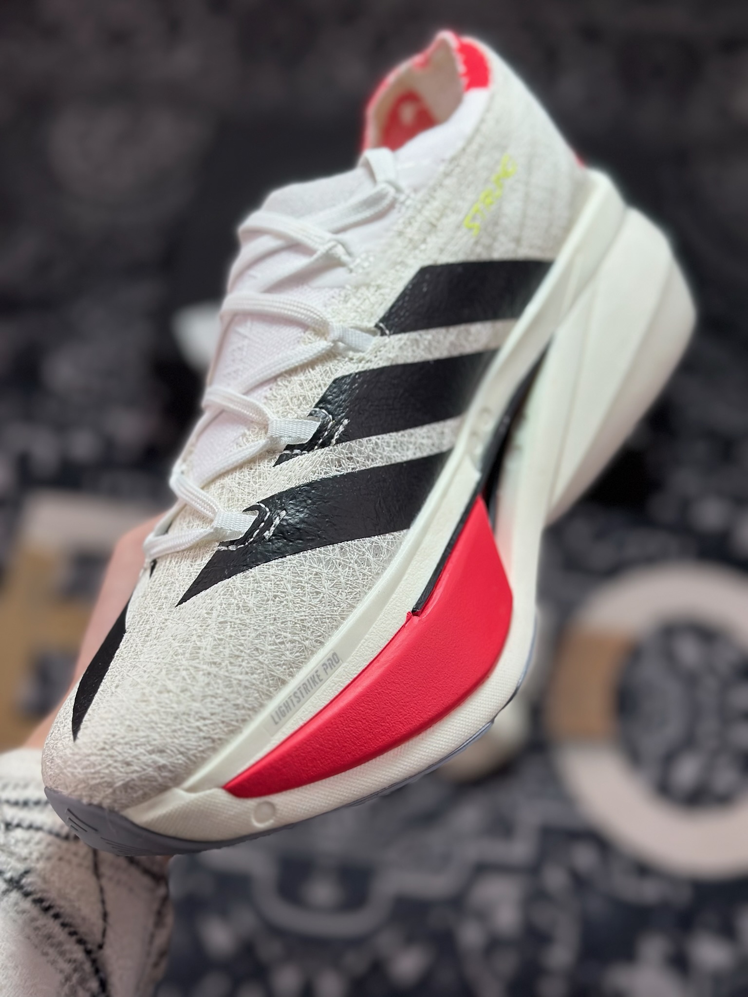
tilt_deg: -55.2
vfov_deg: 39.7
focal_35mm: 48
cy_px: 498
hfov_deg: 30.3
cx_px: 374
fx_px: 1383
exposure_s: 1/1751
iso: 80
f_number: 1.78
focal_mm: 6.86
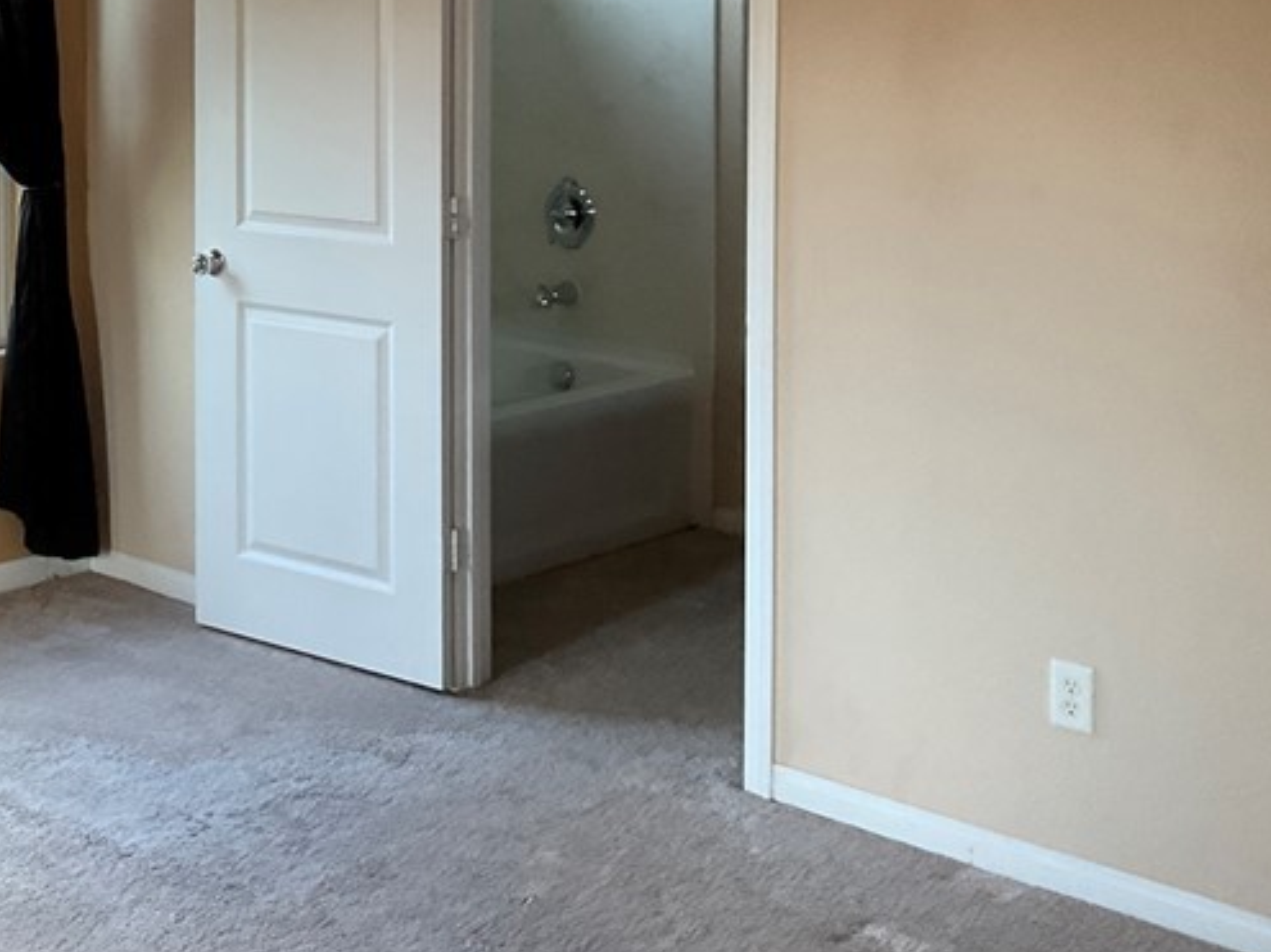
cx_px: 69
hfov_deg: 30.4
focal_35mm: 60
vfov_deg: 23.6
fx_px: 2202
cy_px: 41
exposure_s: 1/60
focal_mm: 3
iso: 200
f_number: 1.8
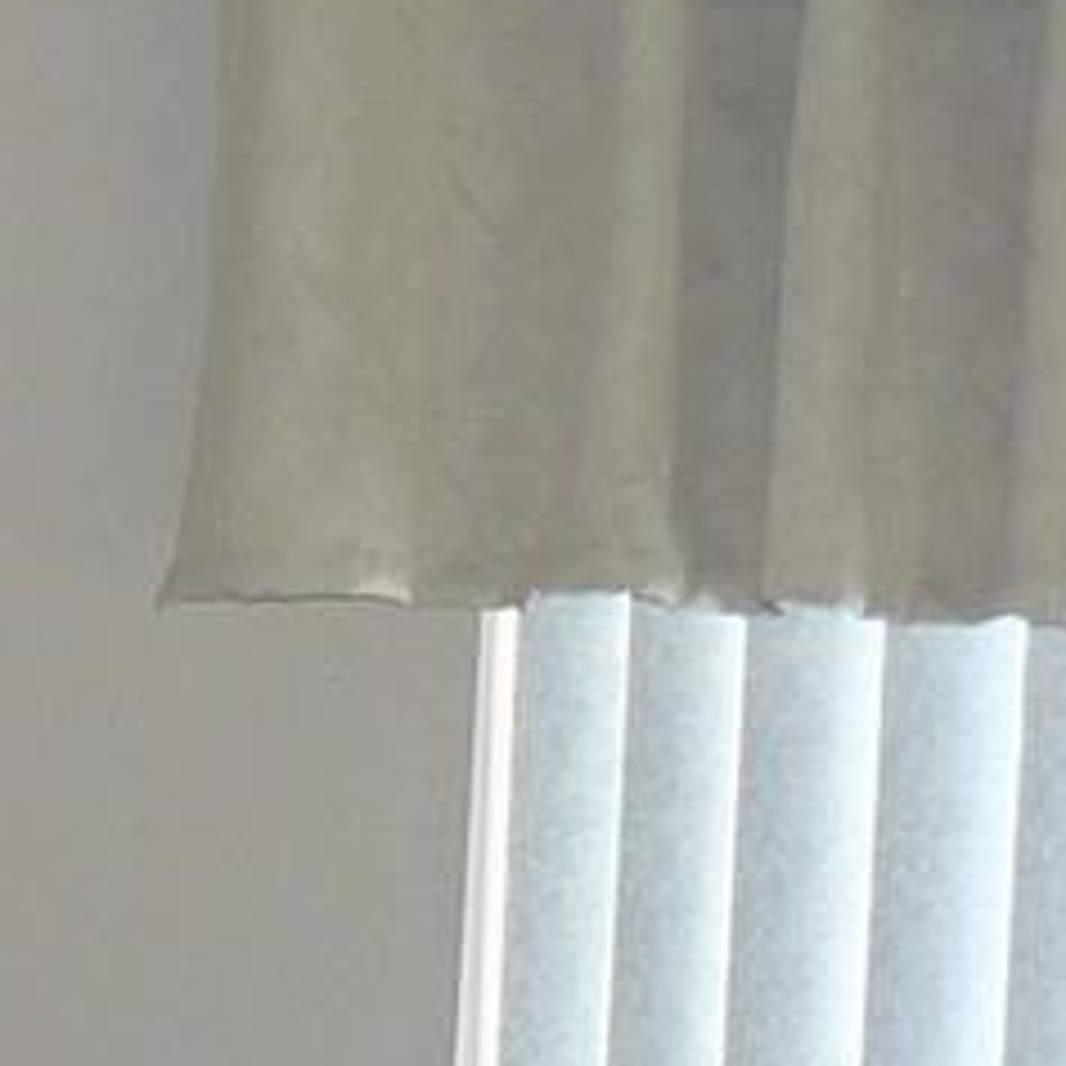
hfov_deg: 7.8
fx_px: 7491
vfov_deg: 7.9
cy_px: 1700
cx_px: -1079
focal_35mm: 215
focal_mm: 6
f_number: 2.8
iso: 100
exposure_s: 1/30
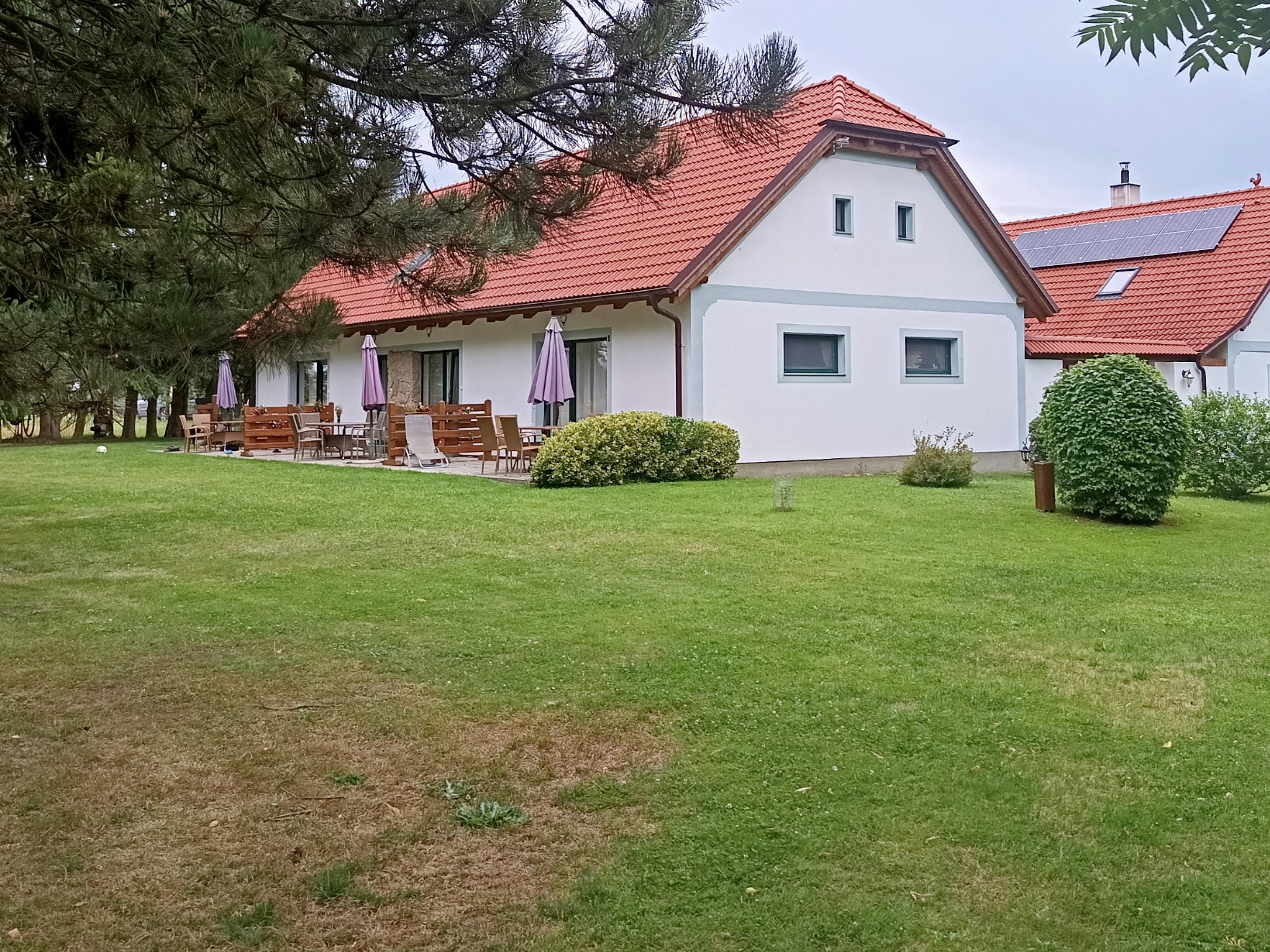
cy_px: 348
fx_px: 1321
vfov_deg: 39.4
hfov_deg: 51.0
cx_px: 767
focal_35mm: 36
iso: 170
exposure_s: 1/50
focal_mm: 5.31
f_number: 1.7
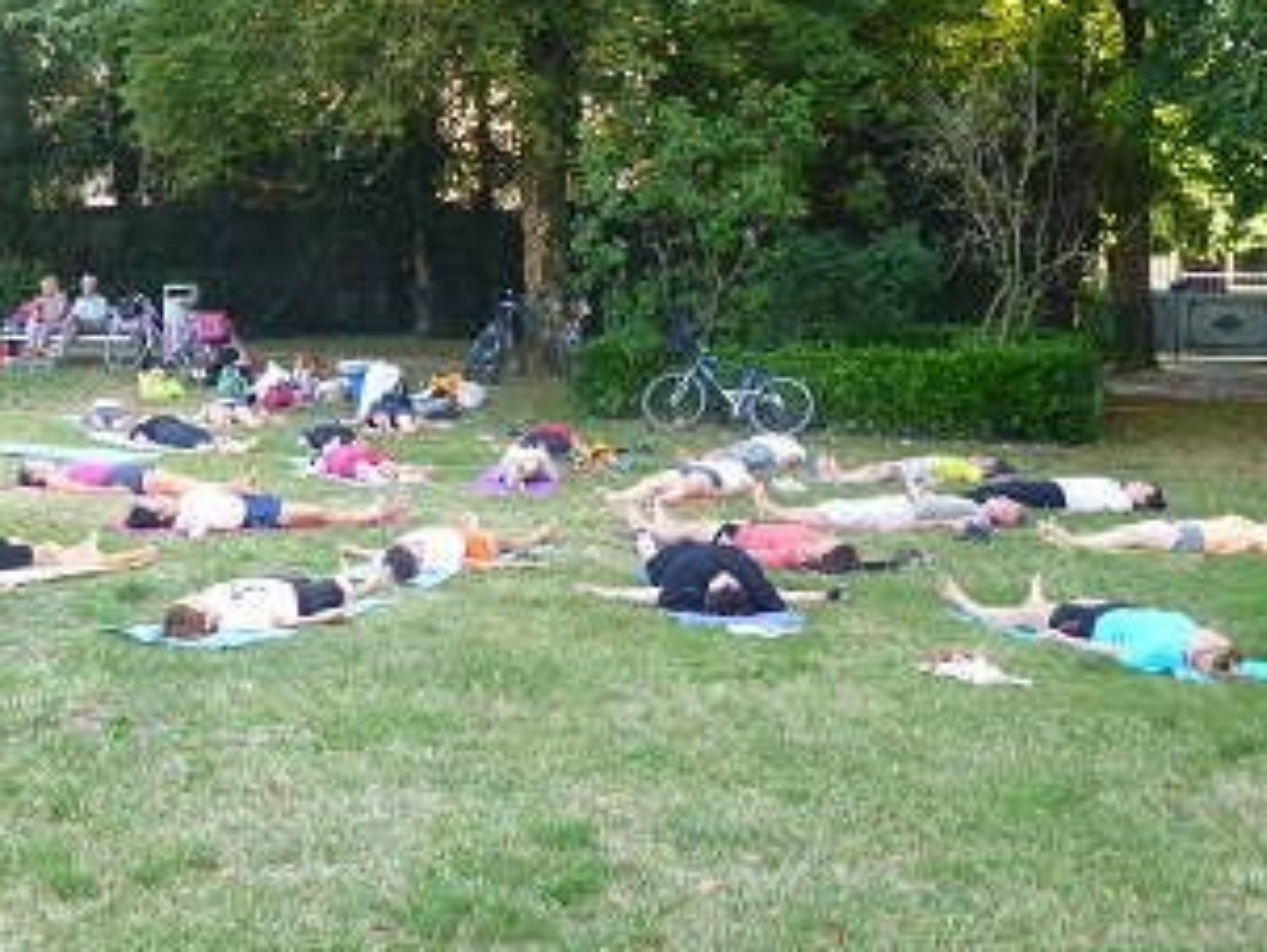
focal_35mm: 54
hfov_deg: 35.4
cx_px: 499
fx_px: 1978
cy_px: 432
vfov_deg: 27.1
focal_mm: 6
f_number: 3.5
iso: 200
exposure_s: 1/60
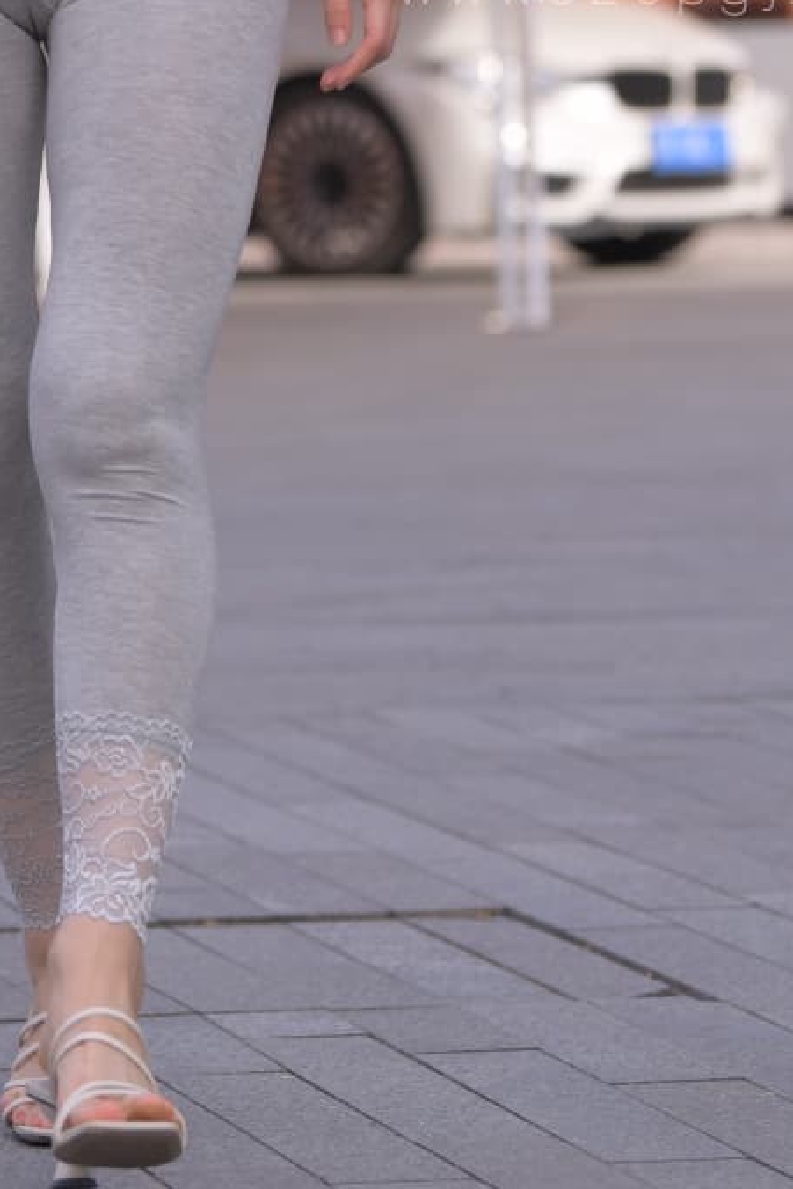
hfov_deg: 5.4
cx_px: 11
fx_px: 8355
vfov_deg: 8.1
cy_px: -151
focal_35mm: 253
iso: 180
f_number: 4
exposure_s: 1/640
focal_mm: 95
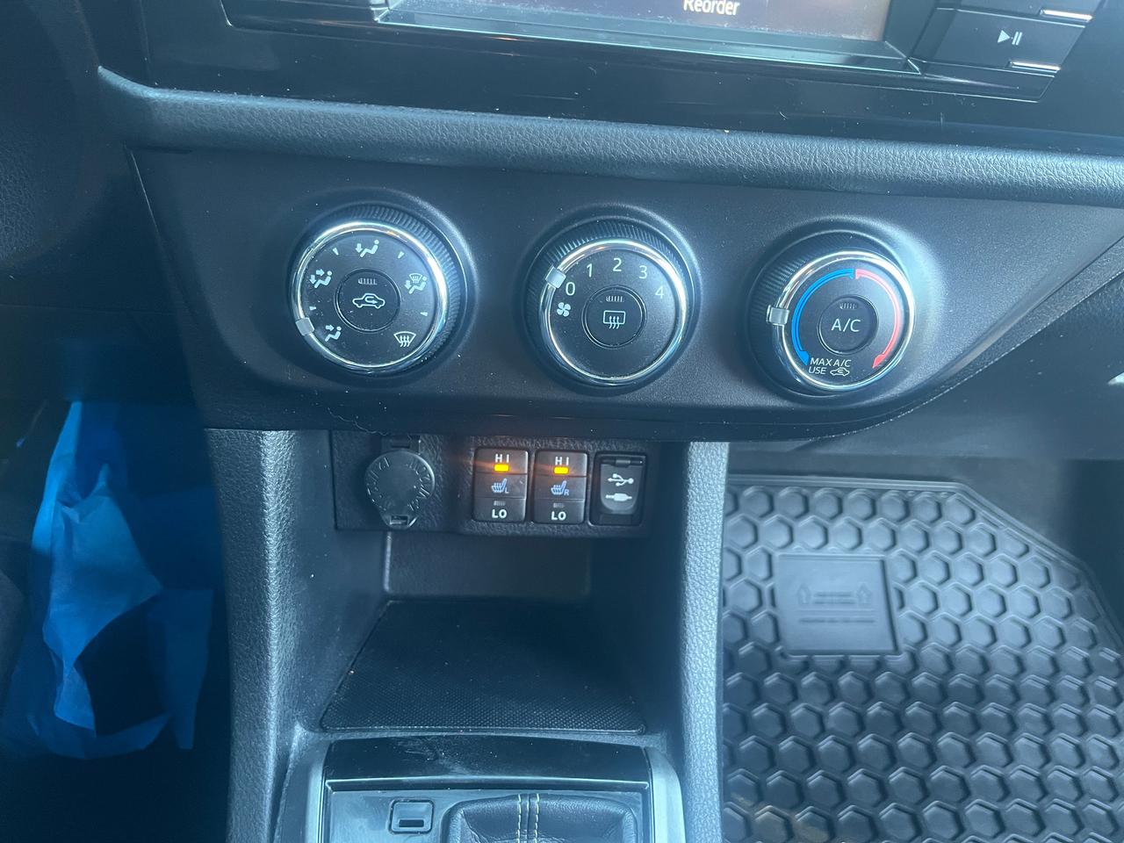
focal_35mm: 26
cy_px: 422
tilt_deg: -34.6
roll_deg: -8.9
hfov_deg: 67.3
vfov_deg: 53.1
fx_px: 844
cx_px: 562
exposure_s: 1/58
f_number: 1.6
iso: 500
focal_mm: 5.1
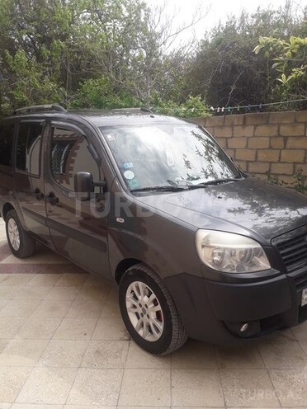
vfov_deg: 65.3
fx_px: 319
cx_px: 154
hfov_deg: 51.4
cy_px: 204
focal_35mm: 27
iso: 40
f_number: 1.9
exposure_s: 1/1167
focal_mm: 3.6
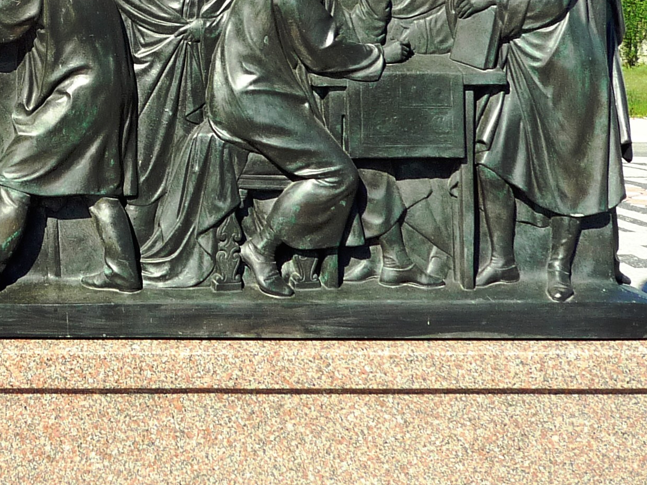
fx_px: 1477
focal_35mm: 79
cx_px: 66
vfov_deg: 18.3
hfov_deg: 24.0
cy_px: 21
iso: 100
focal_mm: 4.7
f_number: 3.5
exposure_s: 1/500
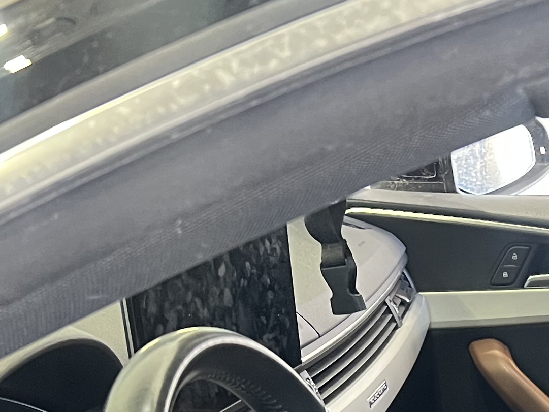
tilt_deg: -27.6
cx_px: 634
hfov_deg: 19.2
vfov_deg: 13.8
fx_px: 1539
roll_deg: +0.3
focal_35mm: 97
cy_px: 715
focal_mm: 5.7
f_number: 1.5
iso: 320
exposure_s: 1/60
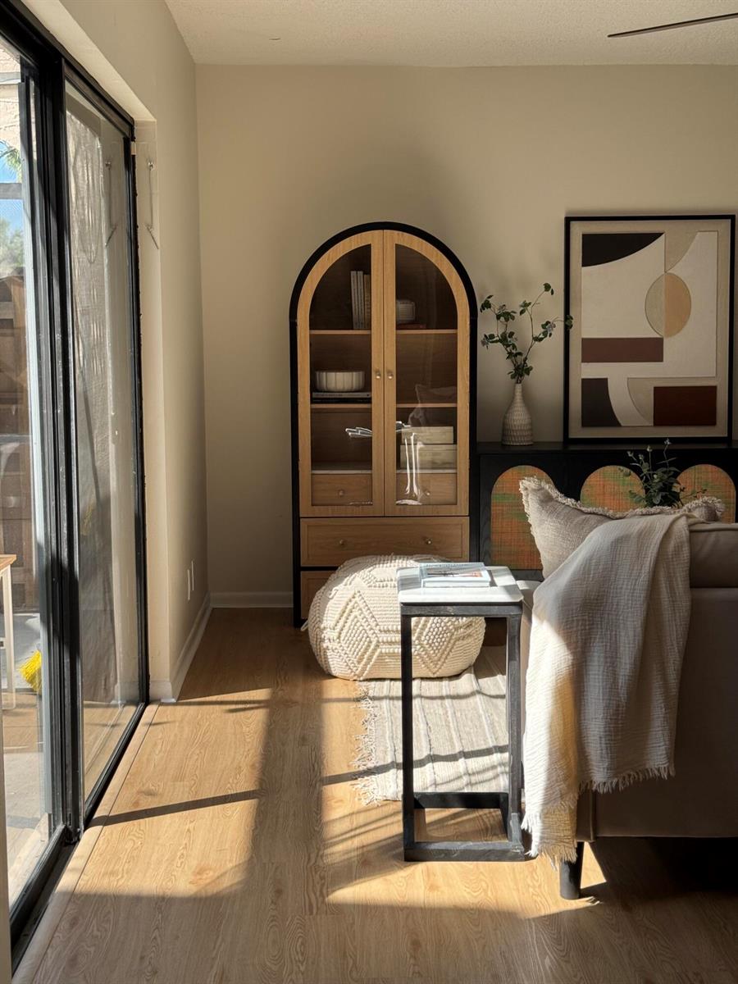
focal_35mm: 48
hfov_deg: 30.3
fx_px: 1364
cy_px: 492
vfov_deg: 39.7
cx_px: 369
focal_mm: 6.76
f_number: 1.78
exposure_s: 1/747
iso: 64
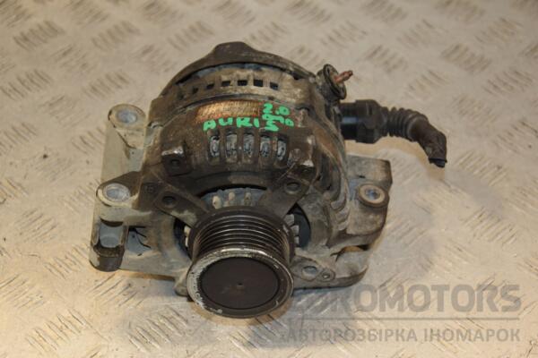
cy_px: 179
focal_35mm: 75
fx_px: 1121
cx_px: 269
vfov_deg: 18.2
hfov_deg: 27.0
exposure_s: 1/200
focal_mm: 50
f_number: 5
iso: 800
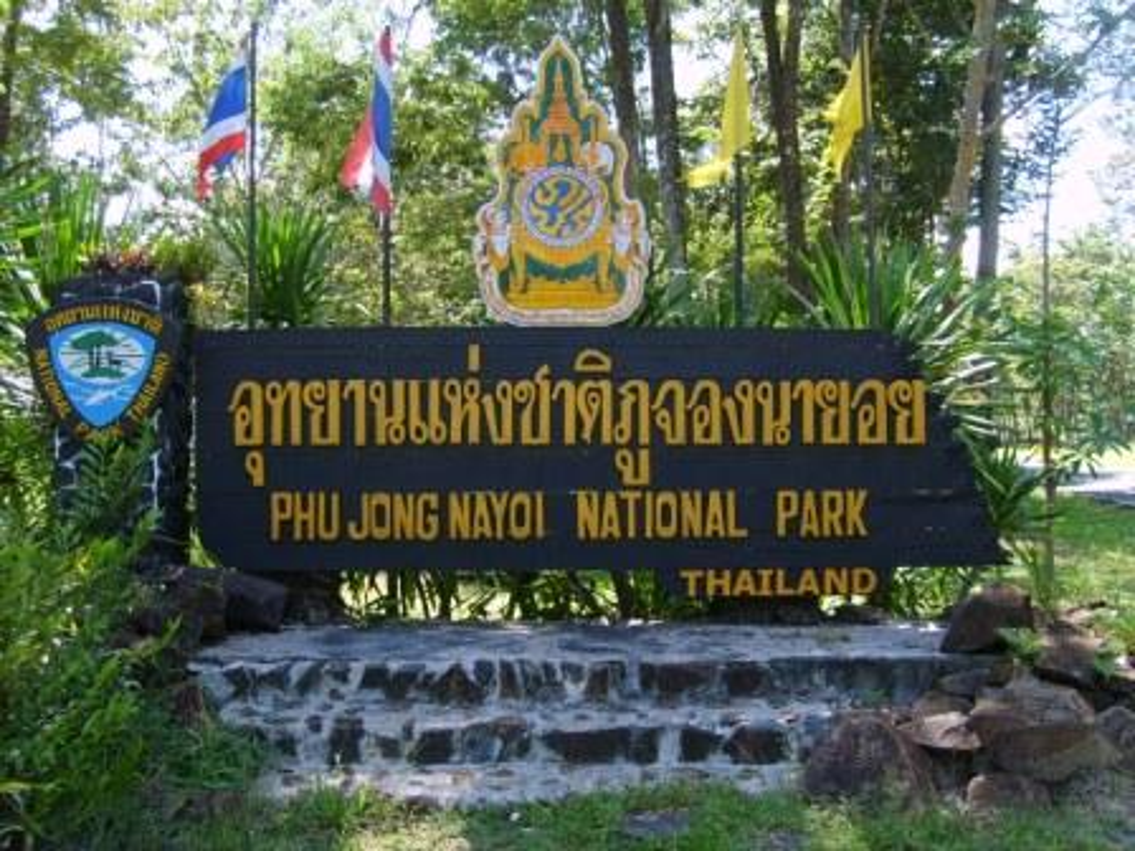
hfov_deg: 52.6
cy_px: 426
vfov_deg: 40.7
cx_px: 568
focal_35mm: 35
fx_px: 1148
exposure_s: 1/125
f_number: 2.8
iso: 50
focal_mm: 5.8
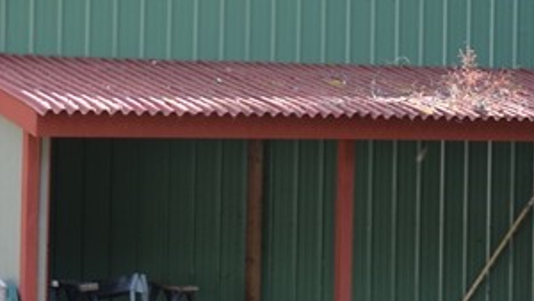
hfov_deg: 13.0
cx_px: 186
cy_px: 101
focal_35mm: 165
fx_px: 2336
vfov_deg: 7.4
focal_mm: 29
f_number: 5.6
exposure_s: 1/125
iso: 200
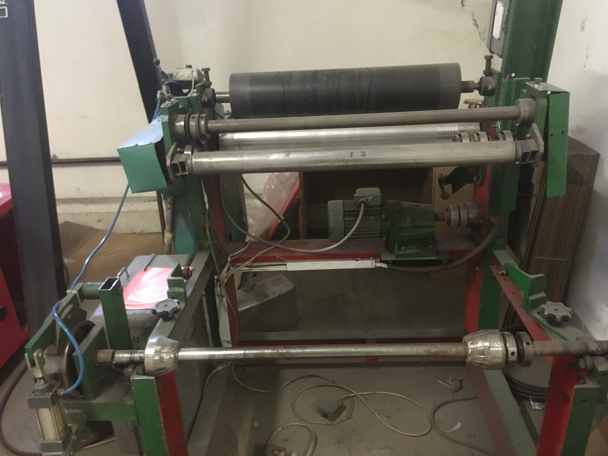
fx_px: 509
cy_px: 228
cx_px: 304
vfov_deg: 48.2
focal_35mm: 29
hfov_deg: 61.7
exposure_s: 1/17
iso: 320
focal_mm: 4.15
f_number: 2.2
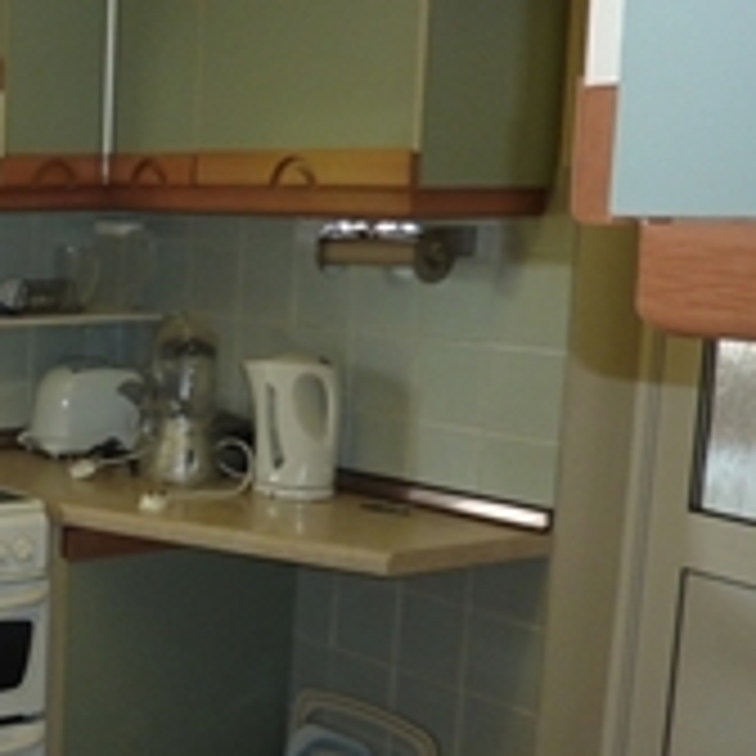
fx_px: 1557
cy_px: 428
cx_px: -297
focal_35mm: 63
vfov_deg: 27.3
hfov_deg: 23.3
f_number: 3.3
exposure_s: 1/30
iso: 100
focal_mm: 4.1
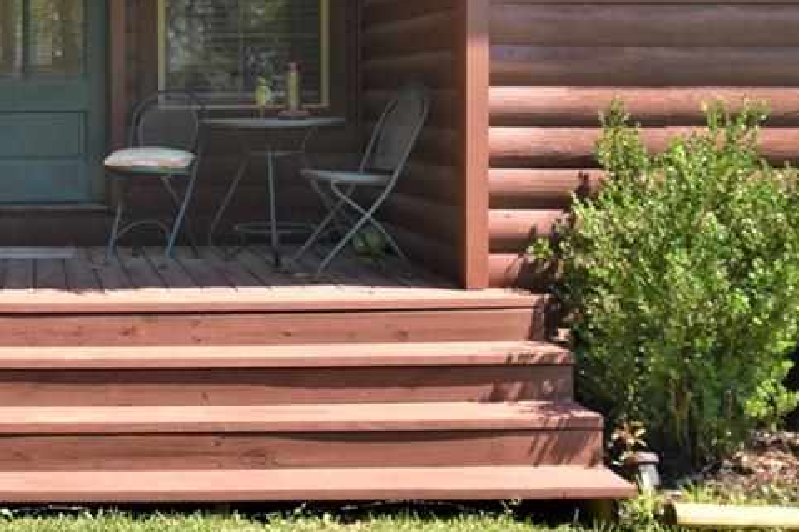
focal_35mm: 64
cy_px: 108
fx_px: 1420
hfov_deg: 29.3
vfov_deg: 21.0
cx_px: -2
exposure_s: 1/200
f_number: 7.1
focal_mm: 20
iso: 100
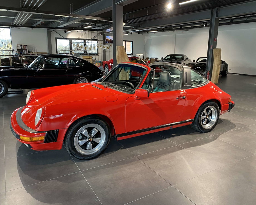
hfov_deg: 62.2
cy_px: 103
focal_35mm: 28
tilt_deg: -13.8
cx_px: 134
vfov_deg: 51.5
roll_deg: -0.7
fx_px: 212
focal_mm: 4.25
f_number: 1.8
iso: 125
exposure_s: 1/50
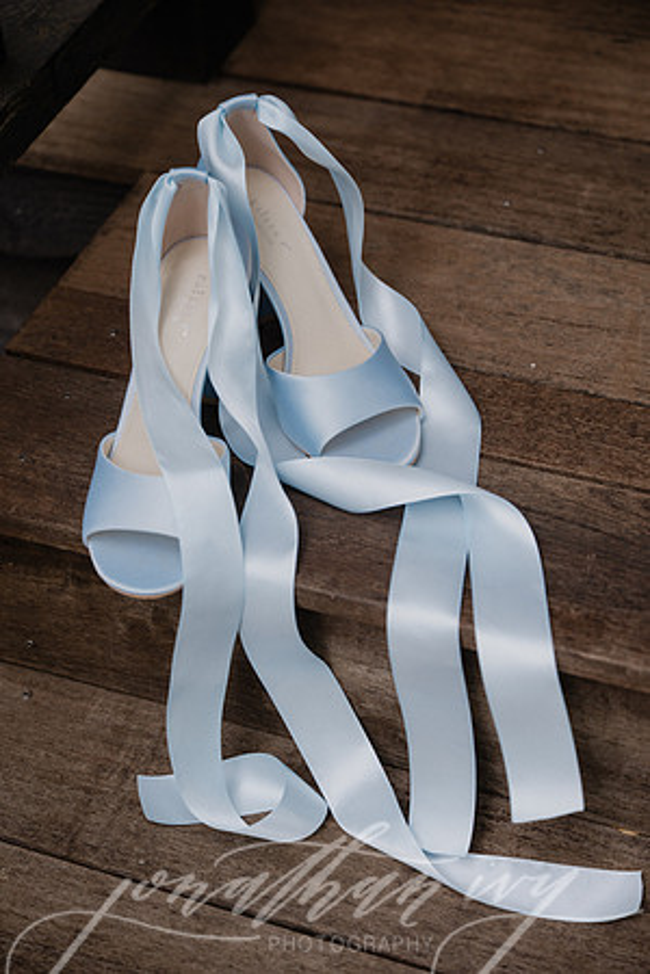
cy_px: 487
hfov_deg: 19.5
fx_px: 1896
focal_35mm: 70
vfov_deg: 28.8
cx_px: 325
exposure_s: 1/500
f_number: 3.5
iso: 250
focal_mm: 70
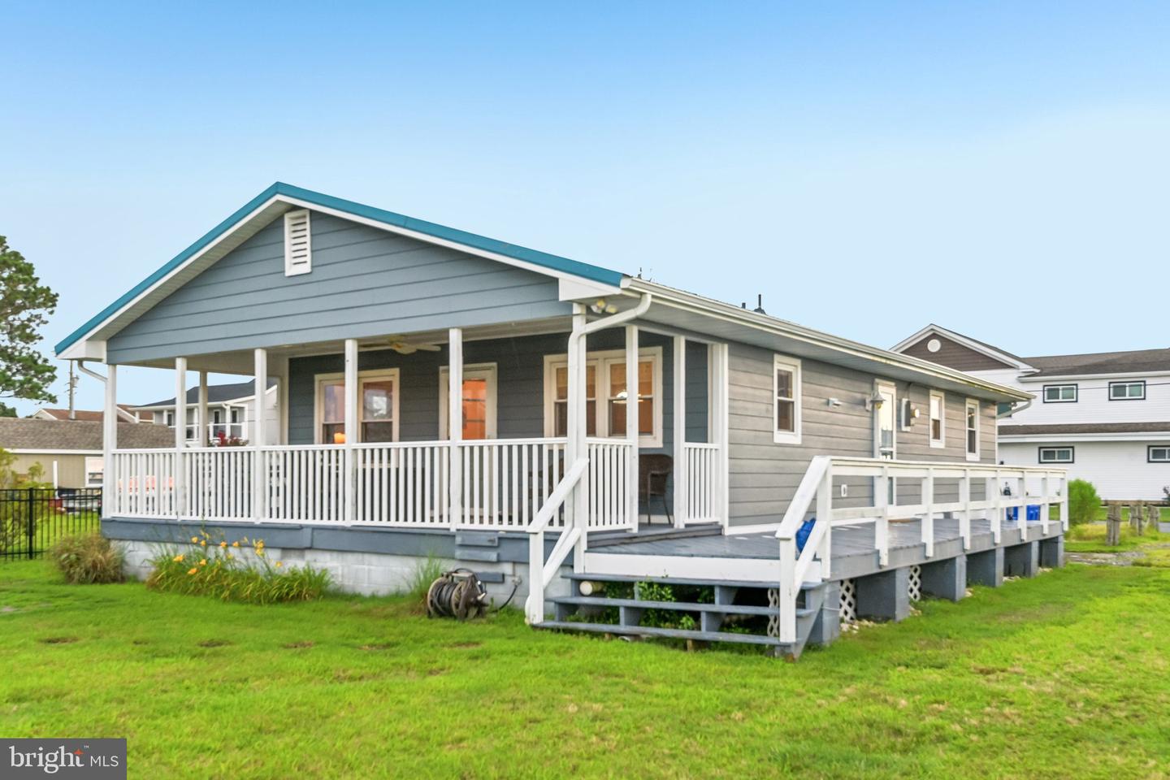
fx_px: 1040
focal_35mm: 32
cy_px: 390
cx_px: 585
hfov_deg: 58.7
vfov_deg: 41.1
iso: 400
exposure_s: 1/50
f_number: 8
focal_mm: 32
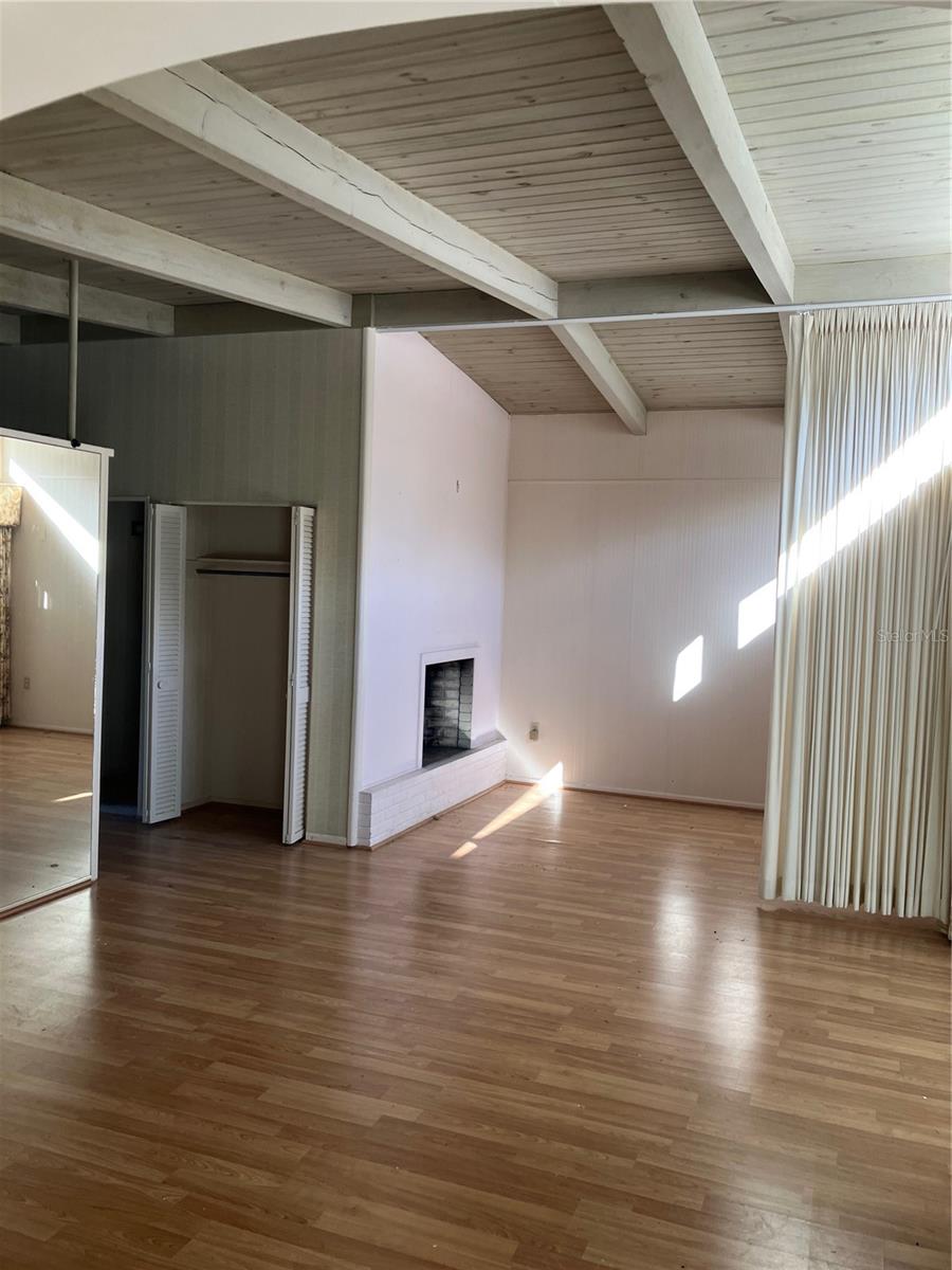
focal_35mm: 28
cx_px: 476
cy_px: 635
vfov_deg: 63.4
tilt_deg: -0.5
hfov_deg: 49.7
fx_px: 1027
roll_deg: -1.0
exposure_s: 1/121
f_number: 1.8
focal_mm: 3.99
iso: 64
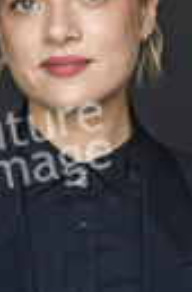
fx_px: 2911
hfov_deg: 3.8
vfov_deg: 5.7
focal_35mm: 361
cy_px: 269
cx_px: 61
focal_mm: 116
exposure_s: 1/250
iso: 800
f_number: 5
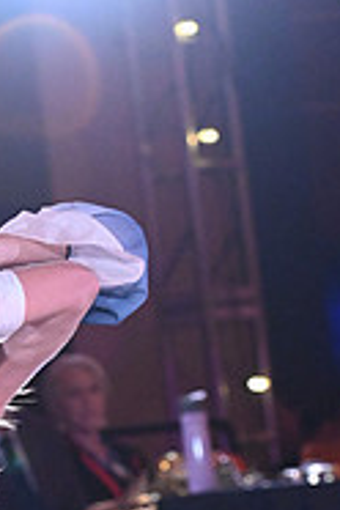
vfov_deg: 4.7
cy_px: 699
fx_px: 6190
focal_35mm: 437
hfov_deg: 3.1
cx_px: 34
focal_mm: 140
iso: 6400
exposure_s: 1/400
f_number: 7.1
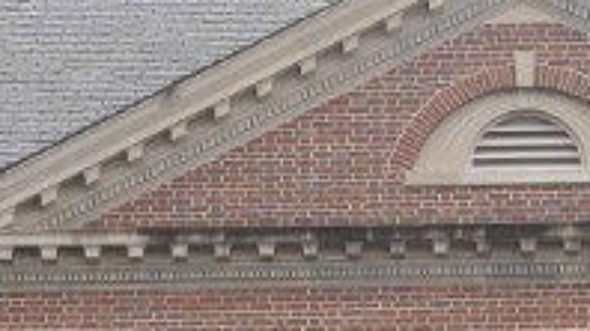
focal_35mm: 305
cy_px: 745
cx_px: 480
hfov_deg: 7.1
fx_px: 4768
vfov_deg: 3.9
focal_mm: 50
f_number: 5
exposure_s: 1/500
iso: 400
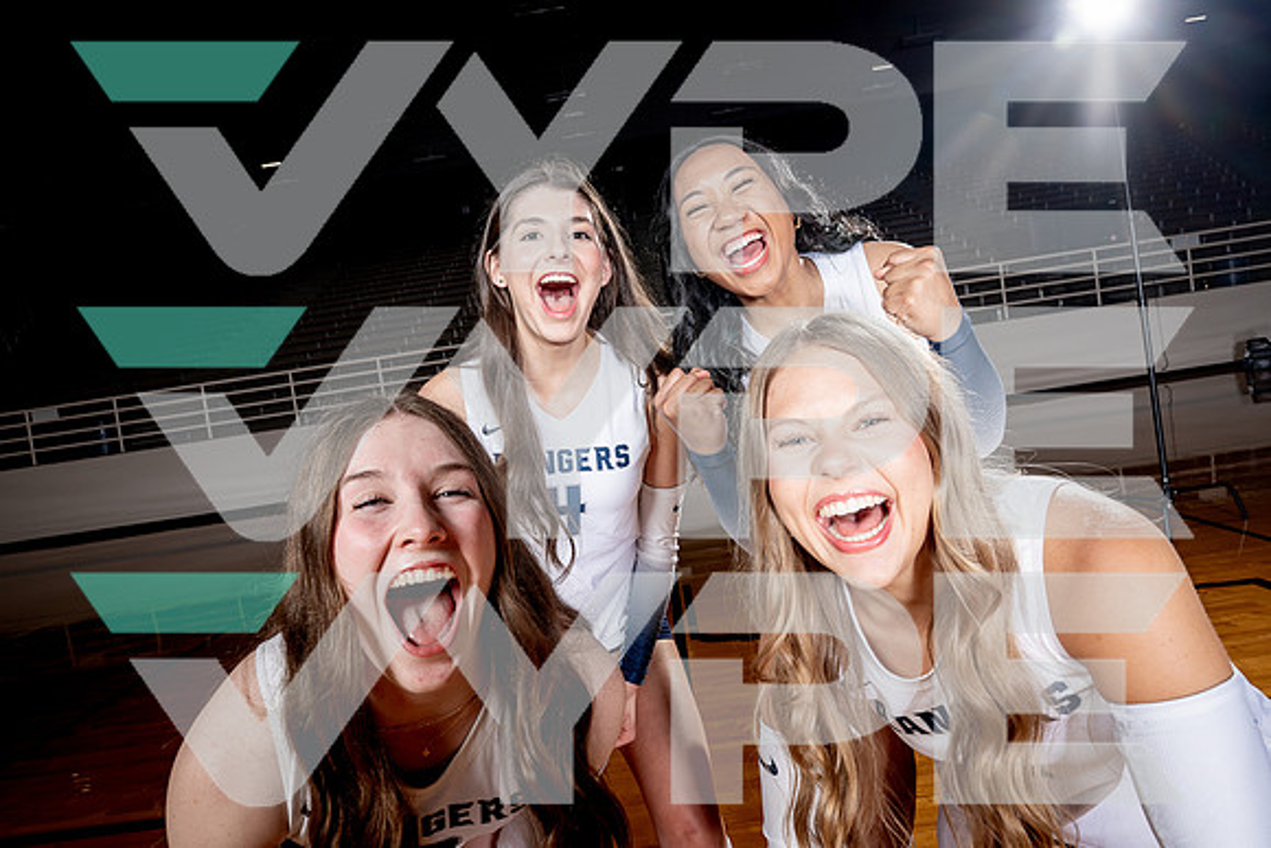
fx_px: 847
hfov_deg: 73.7
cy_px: 424
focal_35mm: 24
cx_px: 636
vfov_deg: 53.2
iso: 100
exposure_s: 1/250
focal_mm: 24
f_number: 8
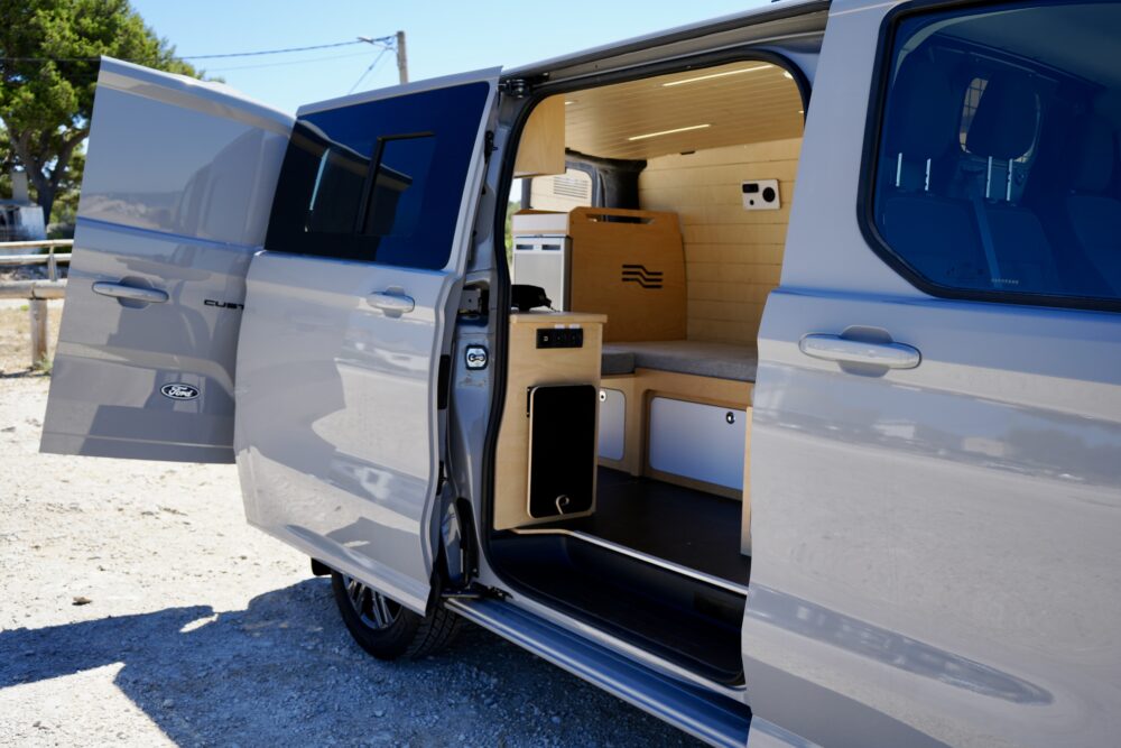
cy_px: 374
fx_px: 997
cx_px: 560
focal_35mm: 32
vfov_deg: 41.1
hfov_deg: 58.7
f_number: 5
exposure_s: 1/250
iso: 100
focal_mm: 32
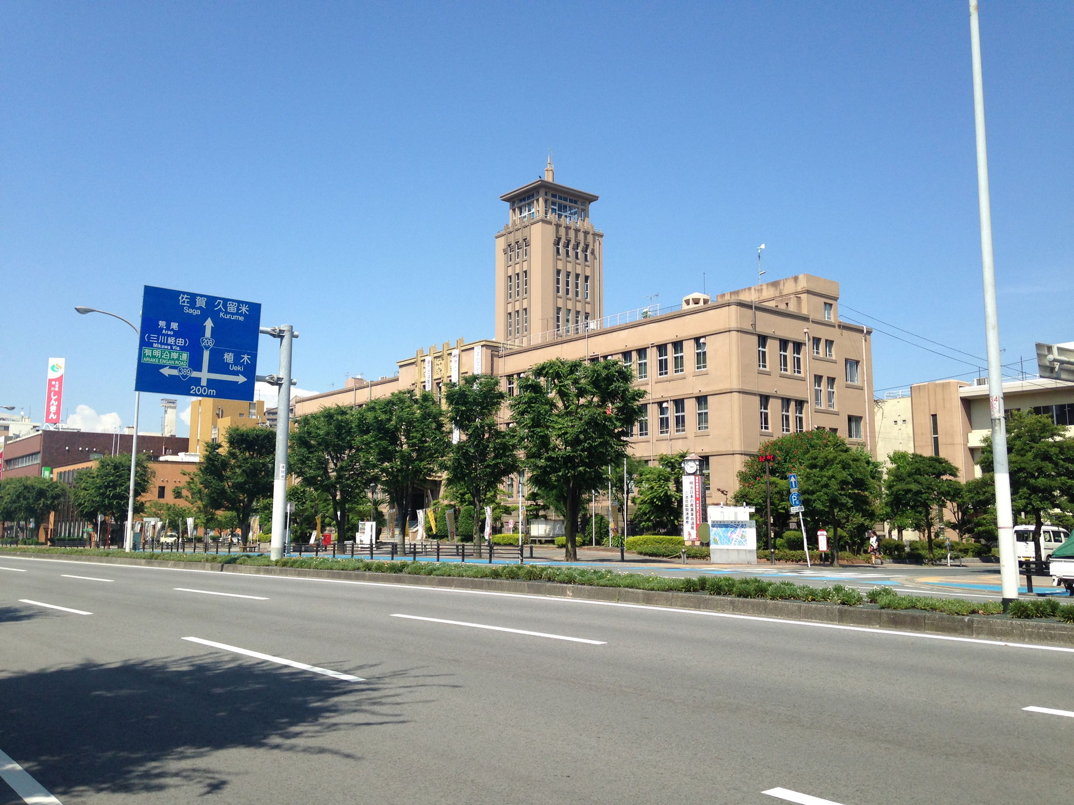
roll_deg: -0.8
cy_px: 402
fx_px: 1024
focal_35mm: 33
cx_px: 537
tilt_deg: +7.8
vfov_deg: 42.9
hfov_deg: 55.4
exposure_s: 1/1427
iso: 50
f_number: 2.4
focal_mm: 4.12
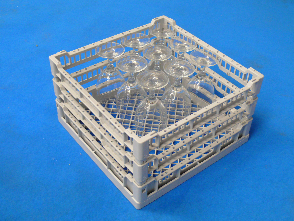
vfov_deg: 30.9
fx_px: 399
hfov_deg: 40.4
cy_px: 110
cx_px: 147
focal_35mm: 47
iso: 200
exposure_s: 1/20
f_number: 2.8
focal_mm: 8.8
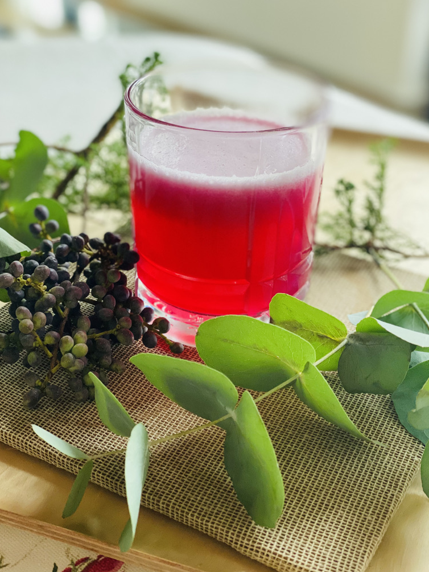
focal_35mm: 53
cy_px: 290
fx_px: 876
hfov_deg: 27.5
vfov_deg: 36.2
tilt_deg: -30.2
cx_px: 215
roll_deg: -2.1
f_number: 2
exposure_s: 1/122
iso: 250
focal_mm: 6
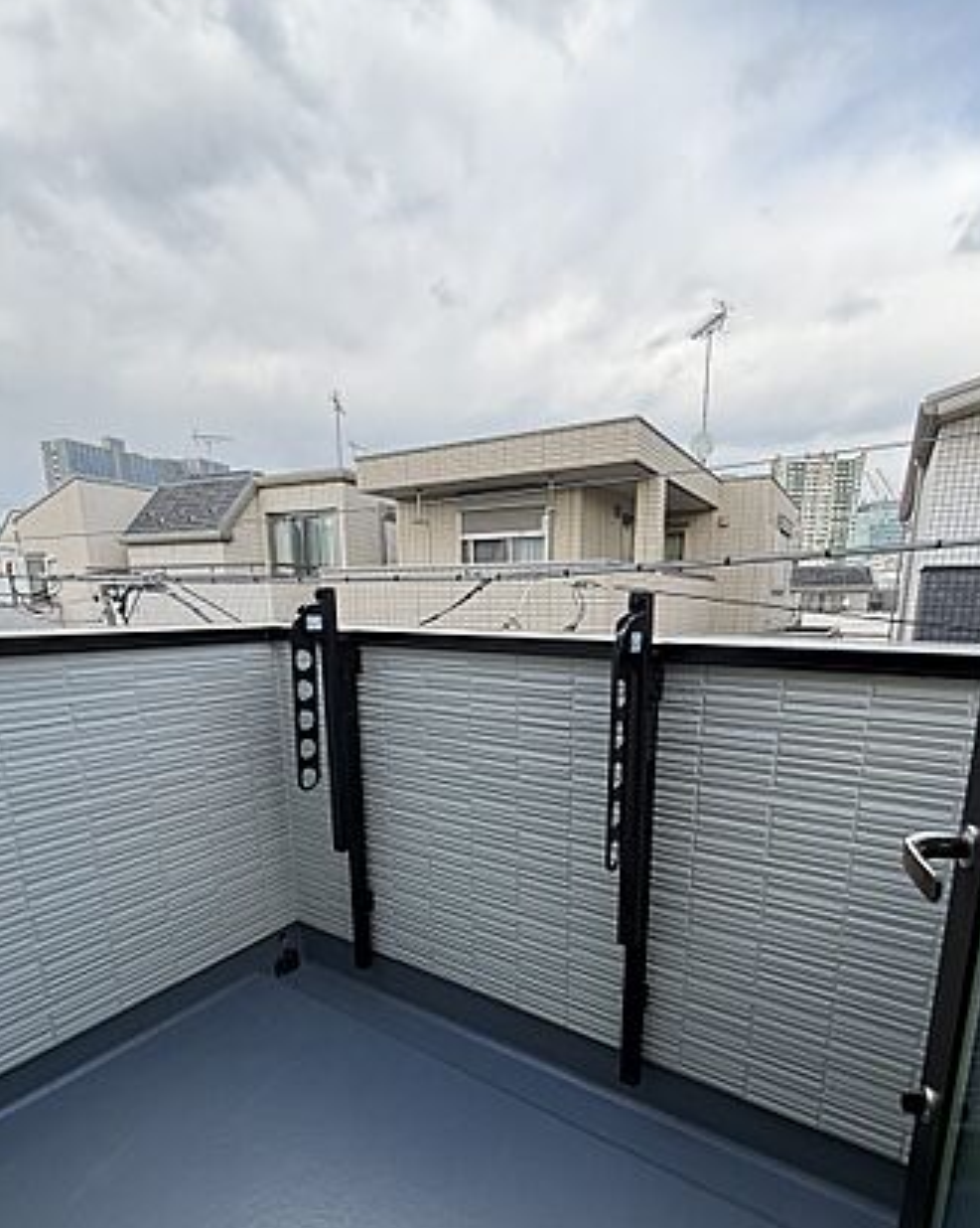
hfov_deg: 76.7
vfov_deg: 88.7
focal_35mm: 17
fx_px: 617
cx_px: 539
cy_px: 727
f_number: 2.2
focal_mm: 2.22
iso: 64
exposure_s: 1/461
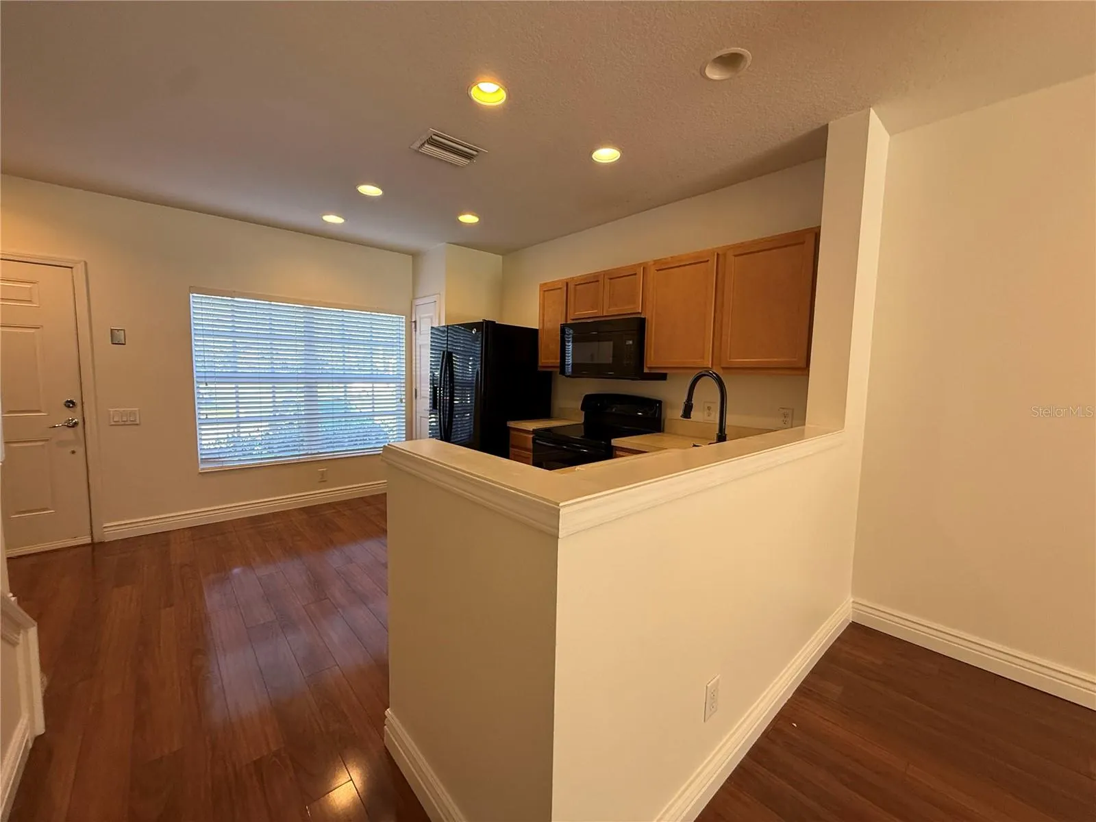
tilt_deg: -4.1
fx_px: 443
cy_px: 411
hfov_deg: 102.1
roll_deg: -2.2
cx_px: 548
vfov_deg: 85.7
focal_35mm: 14
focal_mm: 2.22
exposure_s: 1/120
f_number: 2.2
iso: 250
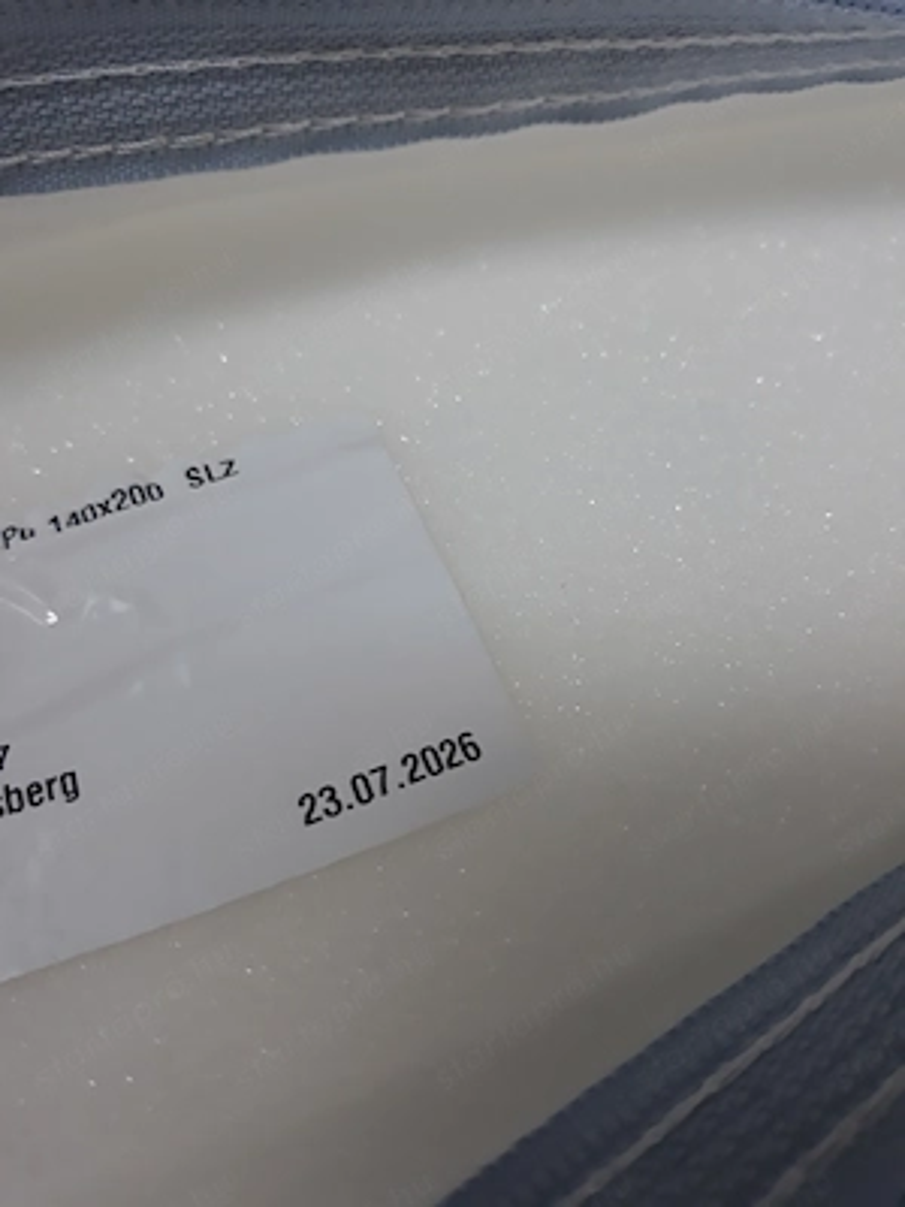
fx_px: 941
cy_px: 604
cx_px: 452
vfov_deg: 65.3
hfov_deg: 51.4
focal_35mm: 27
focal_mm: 3.71
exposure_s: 1/50
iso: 100
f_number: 1.7
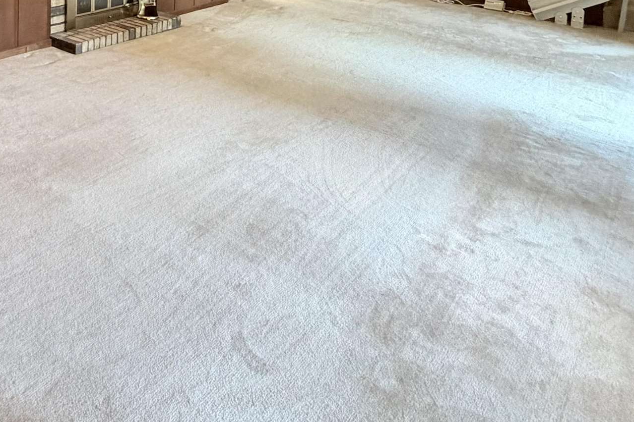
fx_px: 616
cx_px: 107
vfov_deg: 31.9
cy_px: -76
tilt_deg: -5.6
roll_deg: -0.8
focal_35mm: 35
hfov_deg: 50.4
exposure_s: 1/60
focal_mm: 2.22
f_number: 2.2
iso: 500
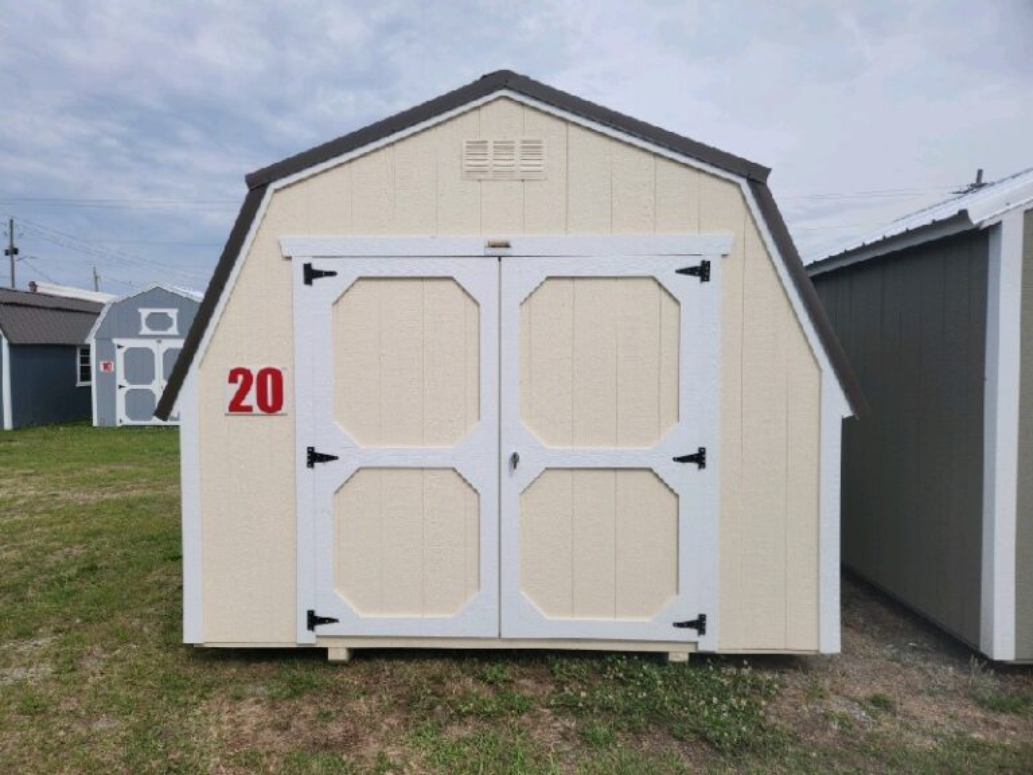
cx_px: 516
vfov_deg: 58.9
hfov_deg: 73.9
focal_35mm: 23
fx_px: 686
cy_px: 388
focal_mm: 5.4
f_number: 1.8
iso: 20
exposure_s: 1/3333
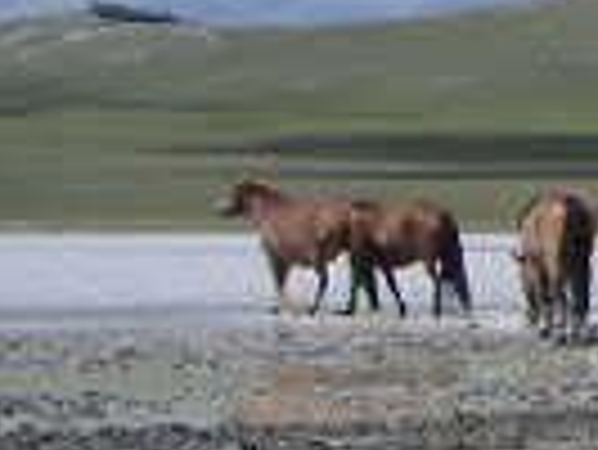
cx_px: 1268
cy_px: 117
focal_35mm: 171
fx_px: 2957
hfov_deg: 10.4
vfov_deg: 8.7
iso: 50
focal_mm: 6
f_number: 6.6
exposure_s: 1/190
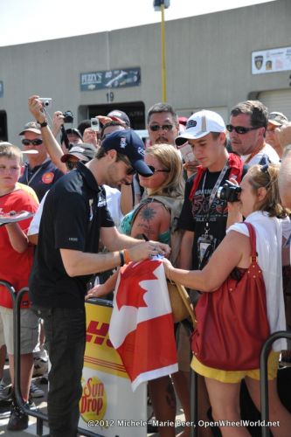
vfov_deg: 22.6
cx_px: 146
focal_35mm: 90
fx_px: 1092
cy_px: 218
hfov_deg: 15.2
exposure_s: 1/1000
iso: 400
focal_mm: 60
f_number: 4.8
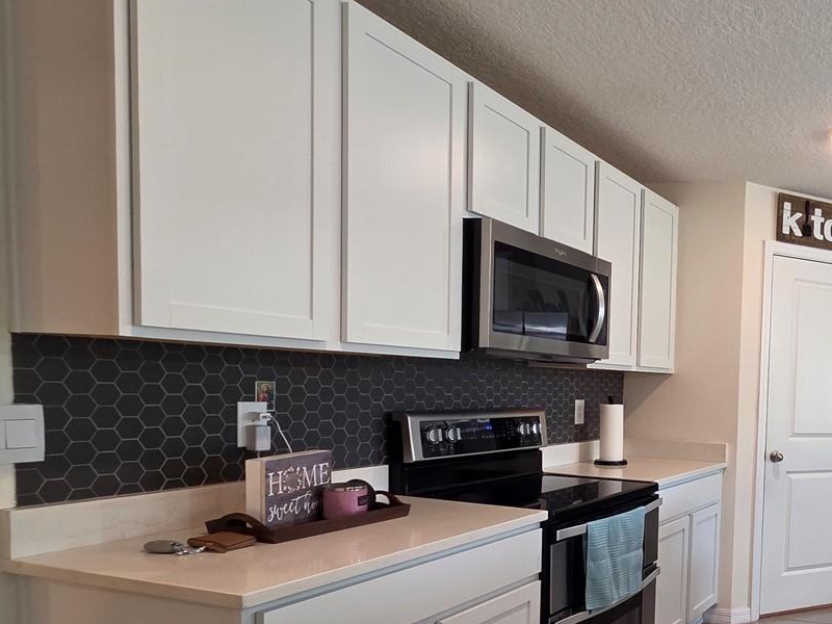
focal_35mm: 26
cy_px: 426
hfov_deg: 54.3
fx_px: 625
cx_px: 811
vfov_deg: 51.9
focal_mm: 2.2
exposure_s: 1/60
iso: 160
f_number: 2.2
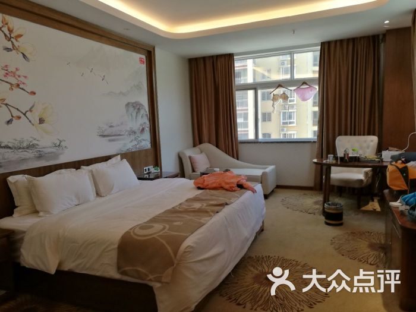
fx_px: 324
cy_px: 156
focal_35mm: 27
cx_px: 208
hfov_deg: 65.3
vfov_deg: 51.4
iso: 80
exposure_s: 1/33.3
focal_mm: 4.04
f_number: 2
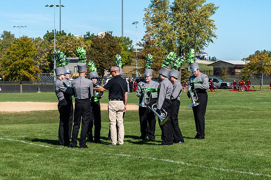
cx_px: 164
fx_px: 1083
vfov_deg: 9.5
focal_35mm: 144
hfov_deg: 14.2
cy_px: 96
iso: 320
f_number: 10
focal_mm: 70
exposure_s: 1/1000
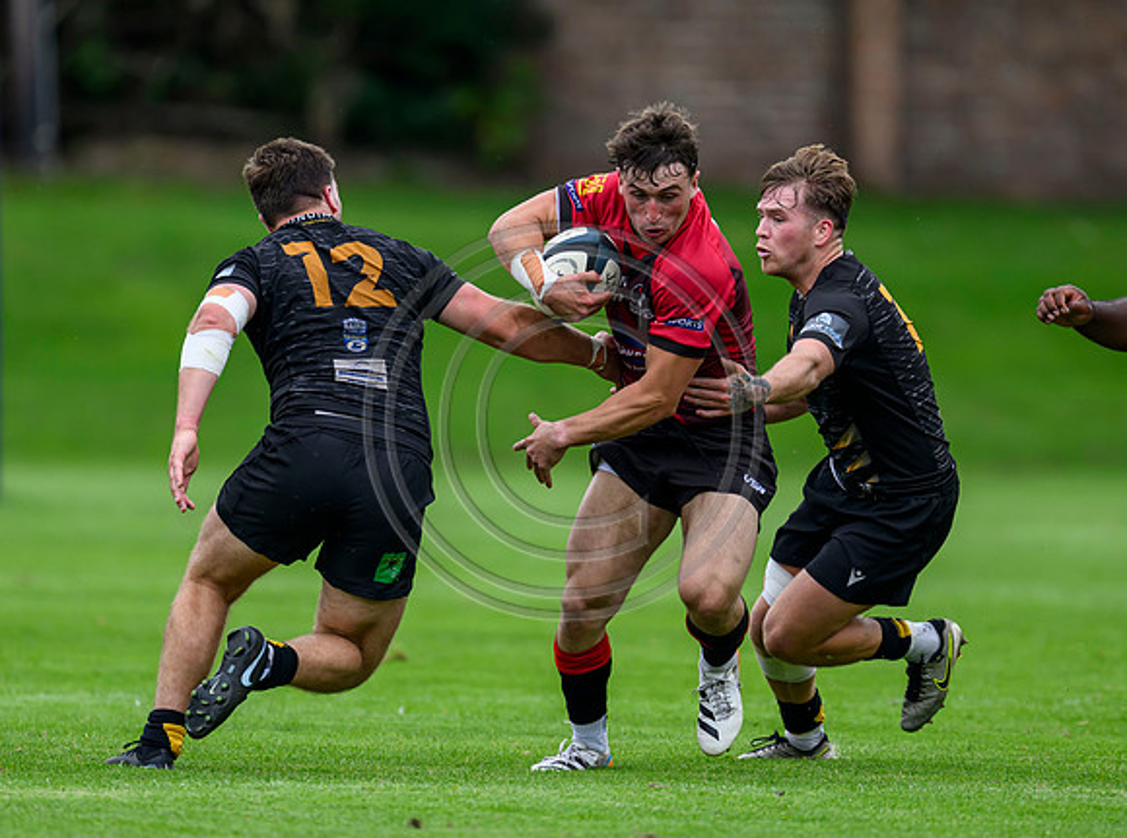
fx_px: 28174
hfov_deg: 2.3
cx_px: 630
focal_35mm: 868
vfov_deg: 1.7
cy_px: 409
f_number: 4
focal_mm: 560
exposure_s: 1/1600
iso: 500
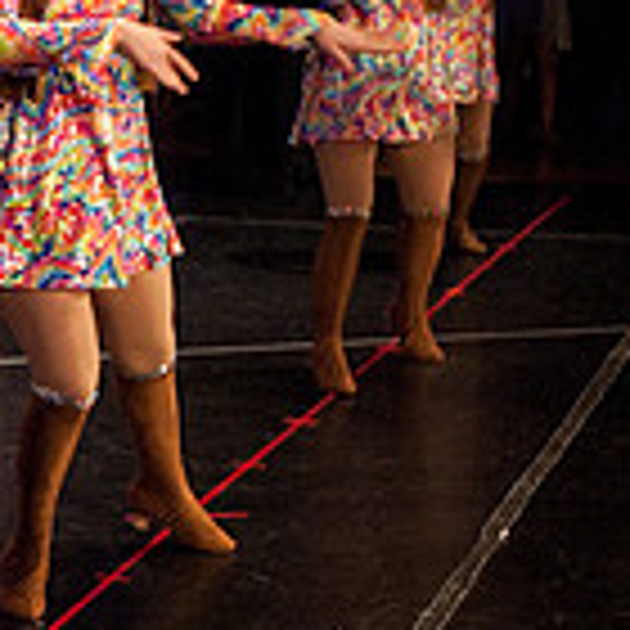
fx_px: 2533
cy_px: 315
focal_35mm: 123
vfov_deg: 14.2
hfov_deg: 12.6
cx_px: -608
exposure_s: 1/200
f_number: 4
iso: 3200
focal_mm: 35
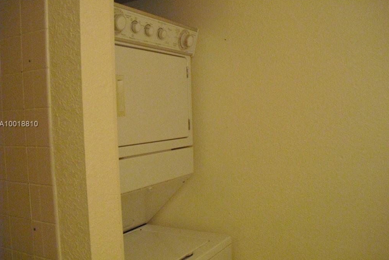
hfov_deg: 50.7
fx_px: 411
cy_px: 124
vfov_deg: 35.1
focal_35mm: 38
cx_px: 195
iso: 800
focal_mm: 6.3
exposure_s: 1/80
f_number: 3.1
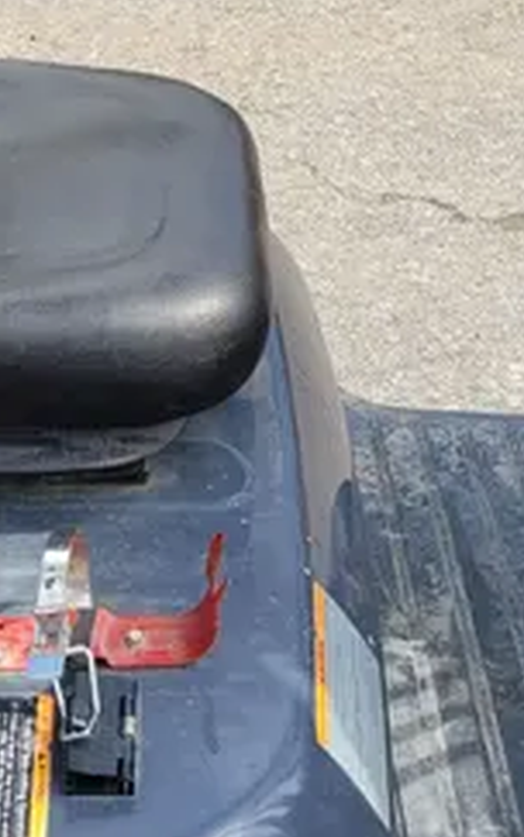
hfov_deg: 15.7
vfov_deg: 23.9
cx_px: 265
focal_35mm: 83
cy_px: 19
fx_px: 1895
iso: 40
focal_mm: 5.4
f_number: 1.8
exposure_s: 1/1182
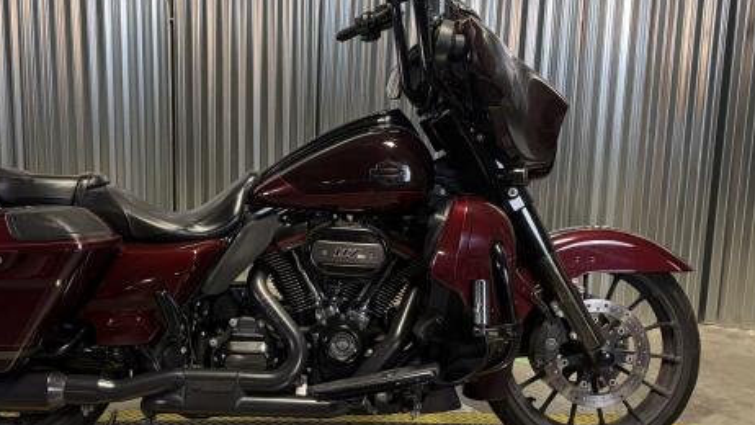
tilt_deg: -12.5
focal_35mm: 49
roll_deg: -0.6
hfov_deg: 41.8
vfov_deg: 24.4
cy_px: 168
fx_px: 981
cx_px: 279
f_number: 1.6
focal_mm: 5.96
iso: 125
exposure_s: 1/60
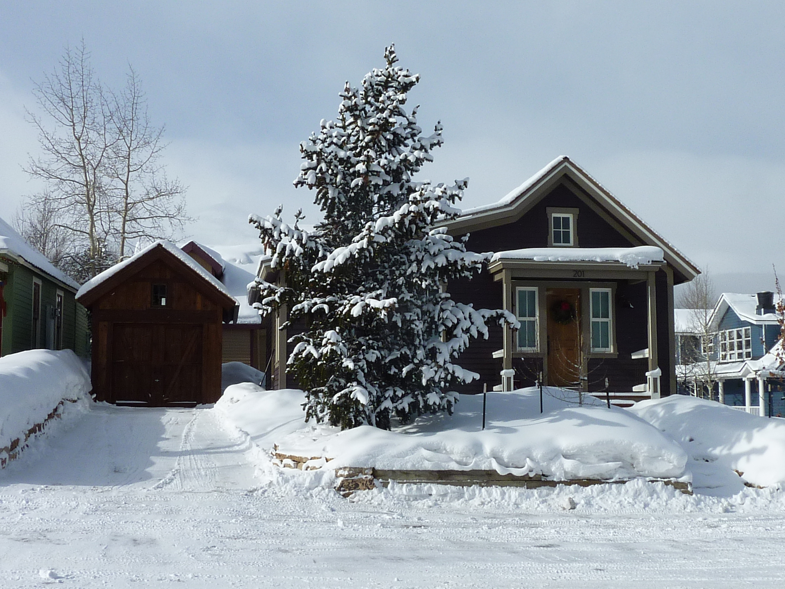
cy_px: 294
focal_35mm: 45
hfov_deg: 42.1
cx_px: 392
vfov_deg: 32.2
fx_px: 1020
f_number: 5.6
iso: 80
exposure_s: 1/640
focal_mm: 4.1
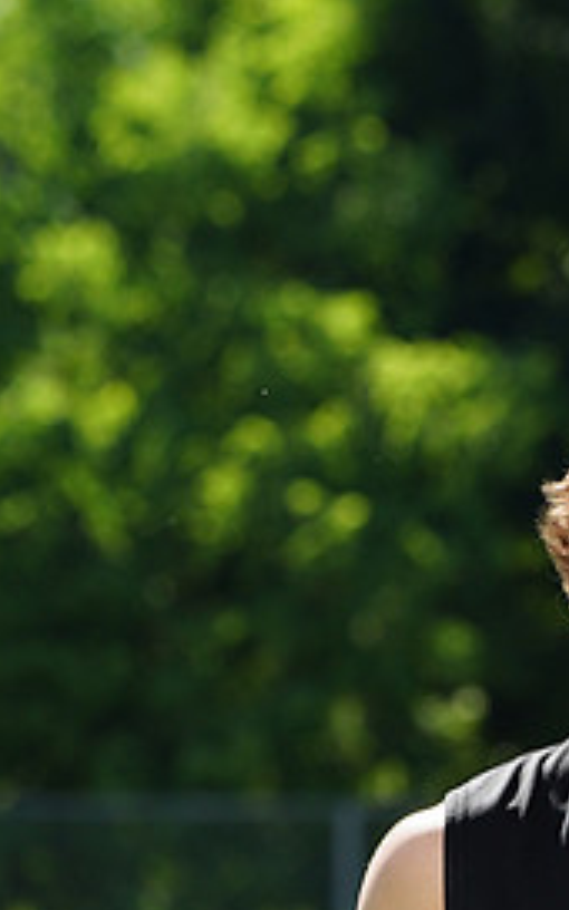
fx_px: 15011
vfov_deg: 3.5
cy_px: 967
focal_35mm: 605
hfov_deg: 2.2
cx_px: 639
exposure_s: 1/200
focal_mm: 279
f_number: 11
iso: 200
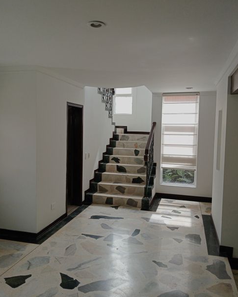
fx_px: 264
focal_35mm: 30
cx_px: 119
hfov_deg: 48.5
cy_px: 144
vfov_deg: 58.8
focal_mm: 3.98
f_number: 1.8
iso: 175
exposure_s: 1/120
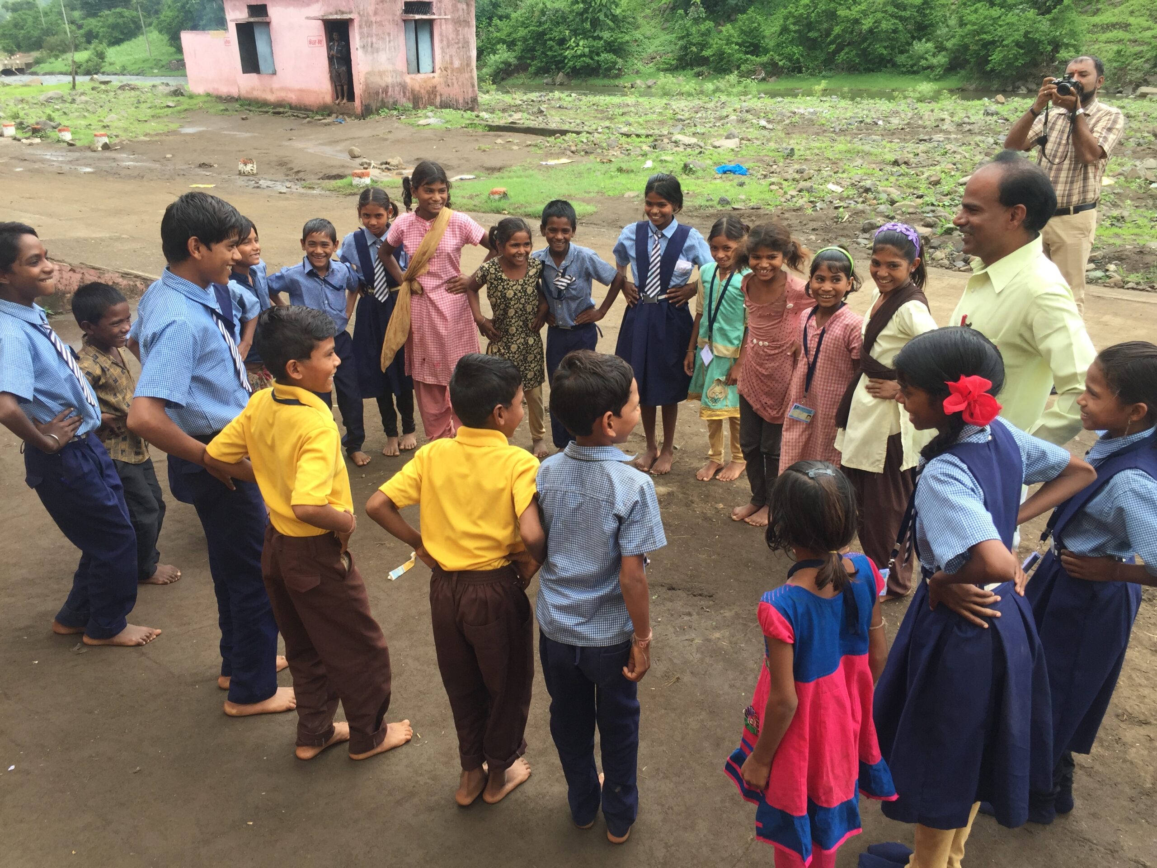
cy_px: 434
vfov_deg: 48.2
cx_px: 578
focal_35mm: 29
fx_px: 969
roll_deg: -0.5
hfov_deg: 61.7
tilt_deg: -21.3
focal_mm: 4.15
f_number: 2.2
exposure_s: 1/321
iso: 32
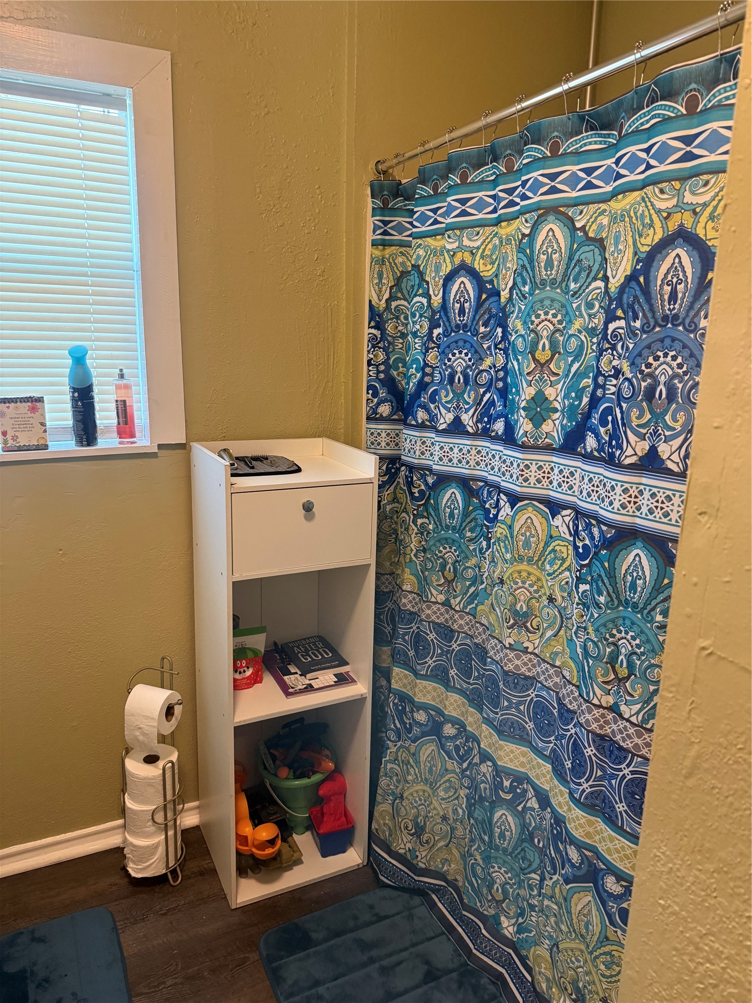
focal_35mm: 24
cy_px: 502
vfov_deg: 71.6
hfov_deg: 56.8
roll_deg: -2.6
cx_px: 376
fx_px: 695
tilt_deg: -11.8
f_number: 1.78
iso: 400
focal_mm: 6.76
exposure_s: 1/60
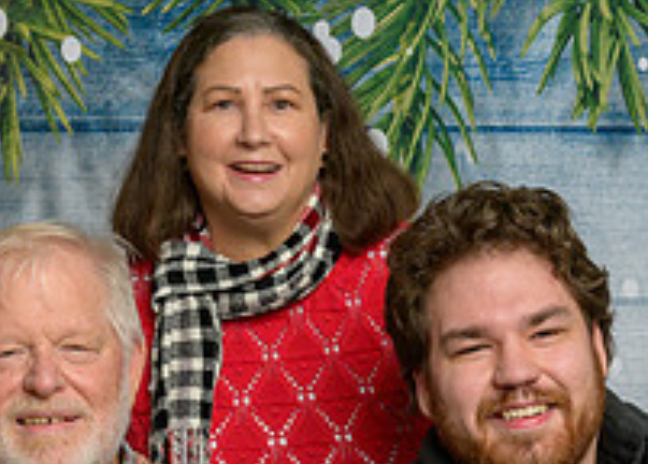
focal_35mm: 127
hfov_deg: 15.7
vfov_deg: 11.1
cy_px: 541
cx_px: 416
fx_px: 2340
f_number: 10
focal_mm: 36
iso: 400
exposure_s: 1/125
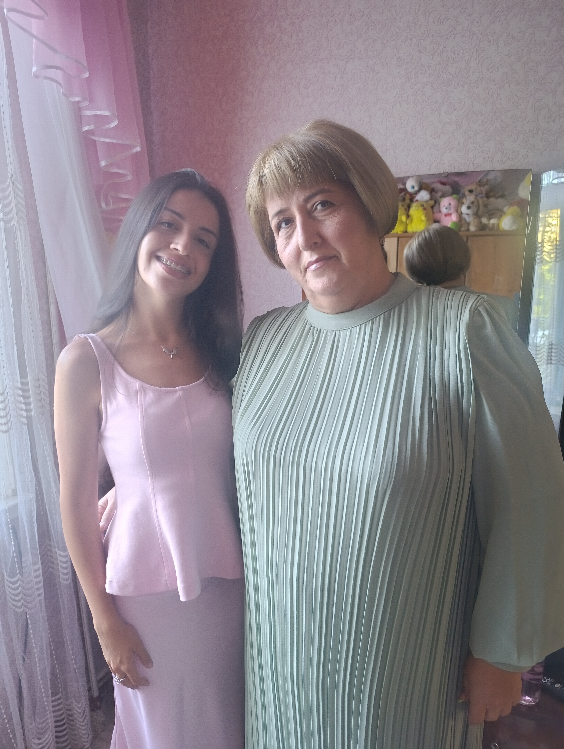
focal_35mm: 23
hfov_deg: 59.0
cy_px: 374
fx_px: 498
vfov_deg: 73.8
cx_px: 282
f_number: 1.65
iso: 1499
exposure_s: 1/20
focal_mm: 6.11
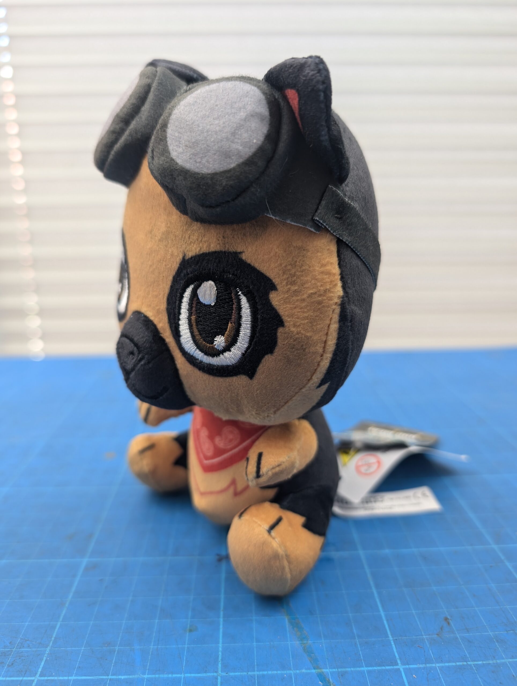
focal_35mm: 24
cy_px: 343
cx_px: 258
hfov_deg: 56.9
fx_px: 477
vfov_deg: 71.5
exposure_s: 1/25
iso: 29
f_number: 1.68
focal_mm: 6.9
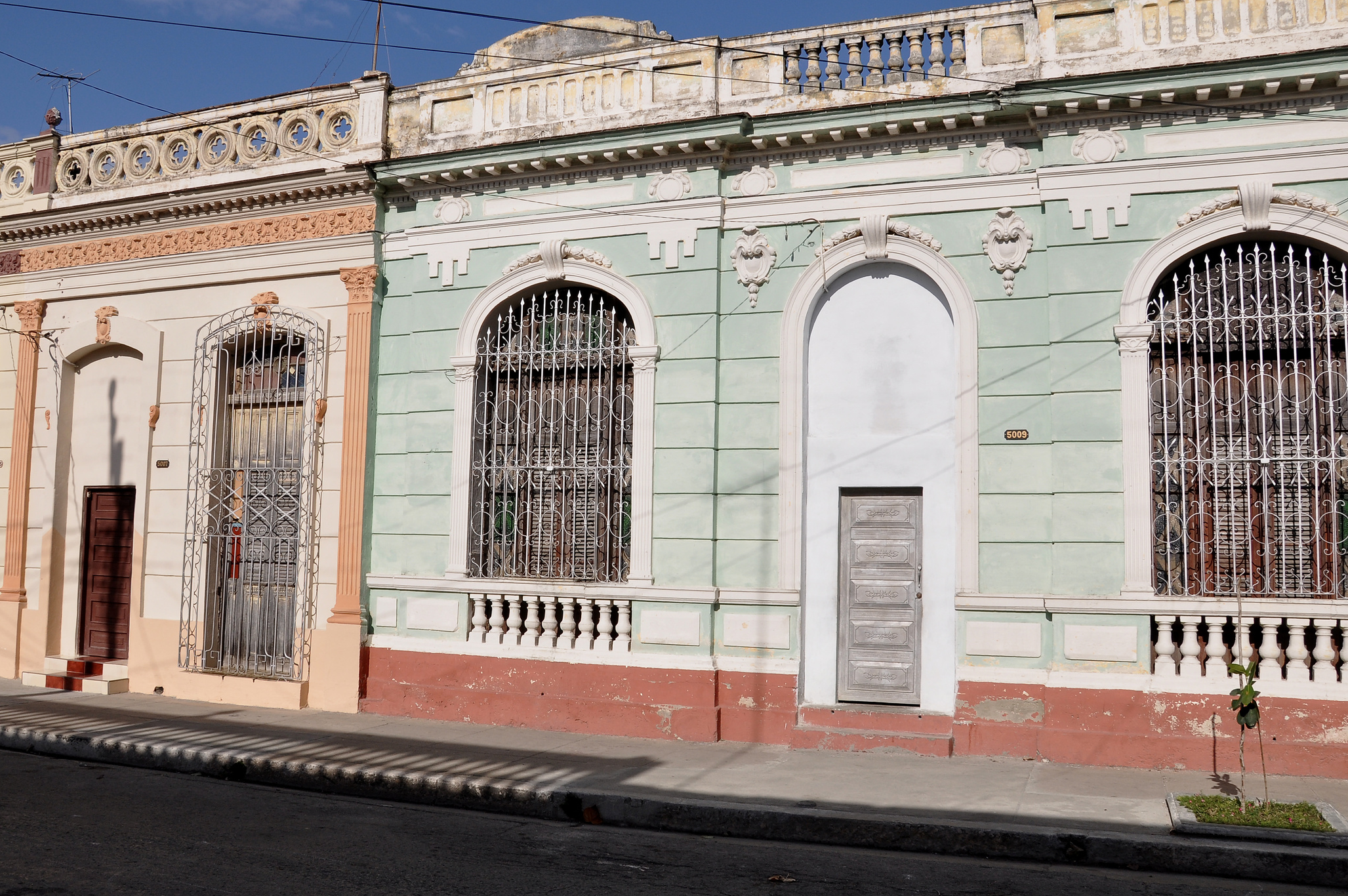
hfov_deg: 60.2
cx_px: 602
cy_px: 427
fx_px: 1160
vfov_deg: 42.2
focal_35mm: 31
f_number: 14
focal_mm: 18
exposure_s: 1/320
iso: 200
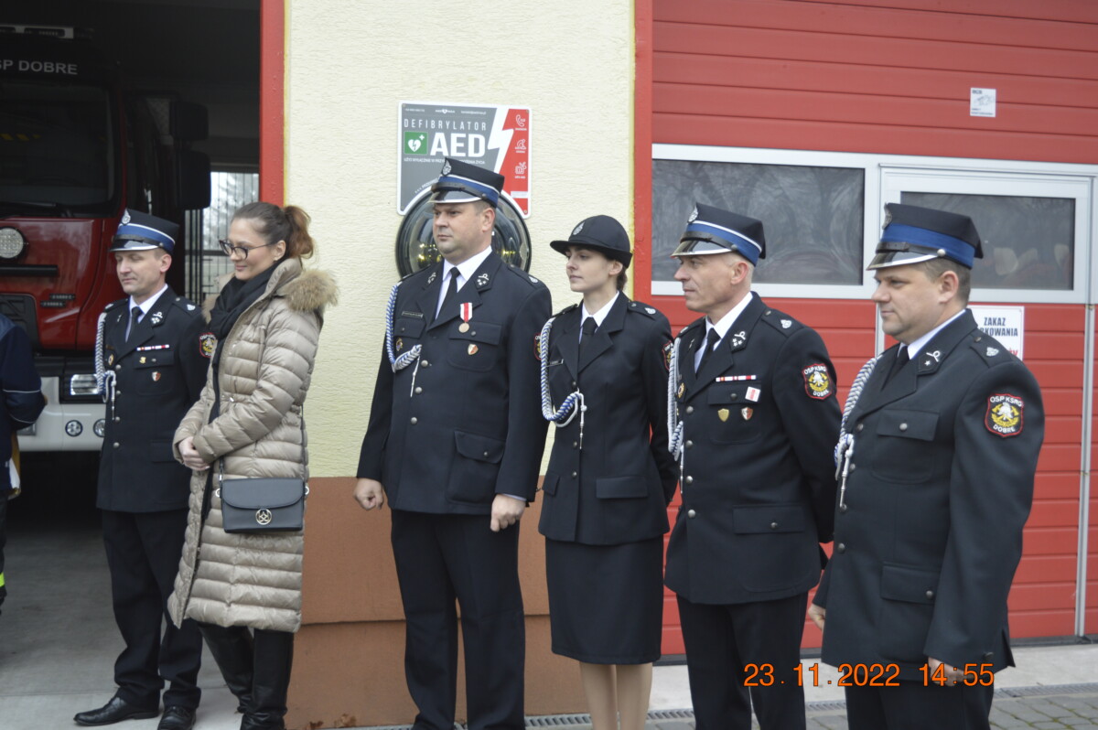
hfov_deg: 43.6
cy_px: 365
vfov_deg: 29.8
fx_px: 1371
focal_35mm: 45
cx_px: 549
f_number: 4.2
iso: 400
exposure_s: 1/30
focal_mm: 30
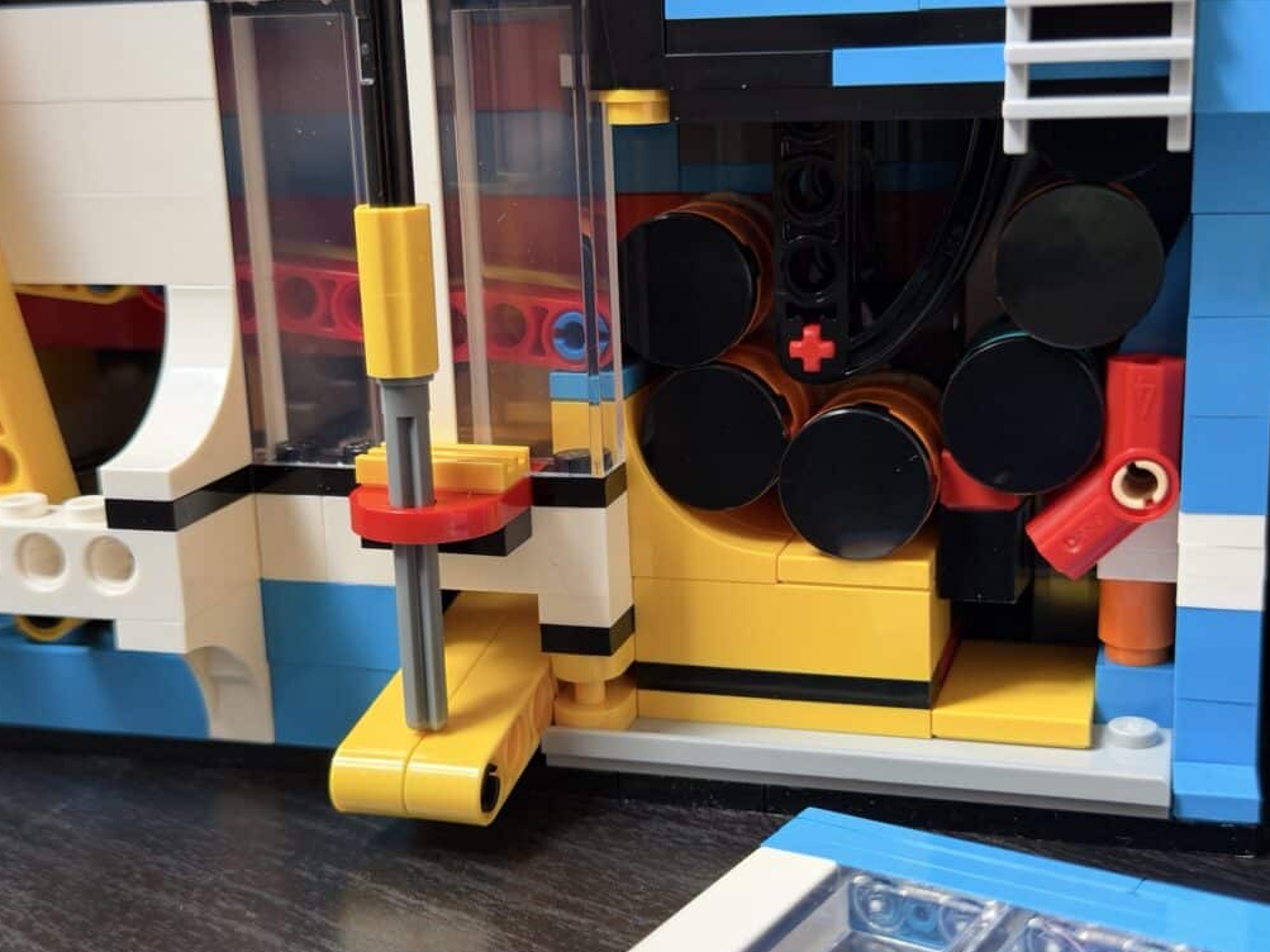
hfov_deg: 38.9
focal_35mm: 49
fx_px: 1798
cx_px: 629
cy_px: 485
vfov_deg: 29.7
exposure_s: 1/57
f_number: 1.78
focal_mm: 6.76
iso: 250
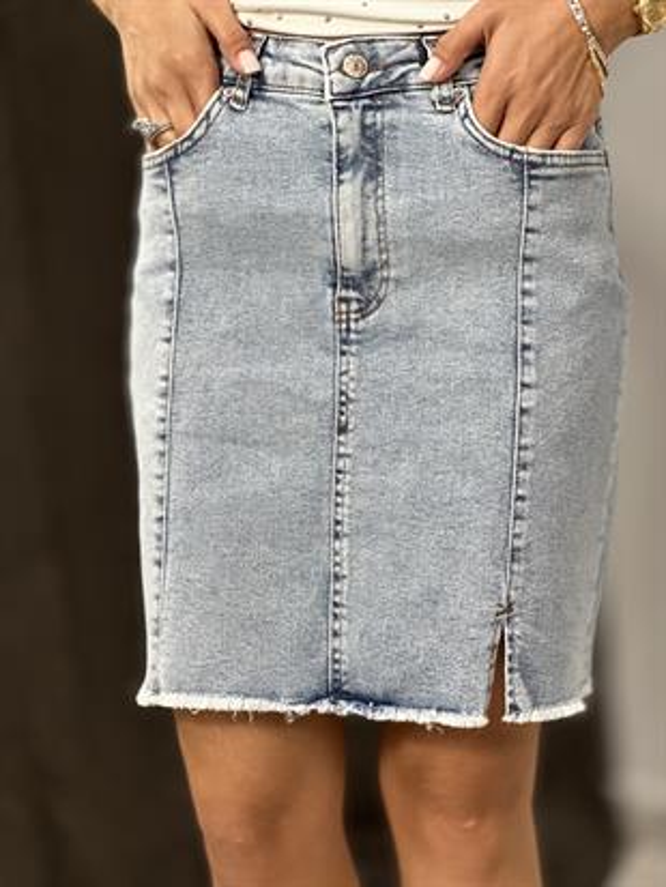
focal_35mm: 77
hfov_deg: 19.1
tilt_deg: -9.5
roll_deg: +1.3
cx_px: 333
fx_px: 1974
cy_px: 444
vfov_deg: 25.3
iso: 125
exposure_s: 1/33
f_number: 2.8
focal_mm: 9
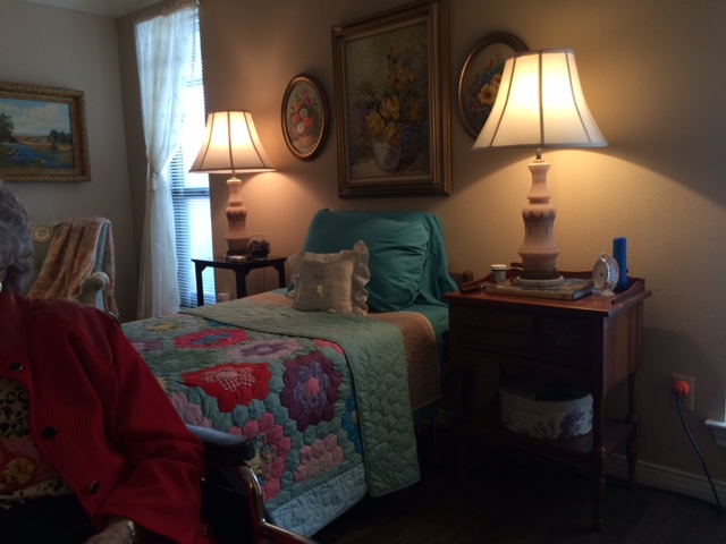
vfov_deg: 48.2
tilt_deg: -7.6
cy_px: 272
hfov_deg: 61.7
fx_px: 608
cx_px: 363
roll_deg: +1.8
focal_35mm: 29
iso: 32
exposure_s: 1/40
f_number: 2.2
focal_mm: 4.15
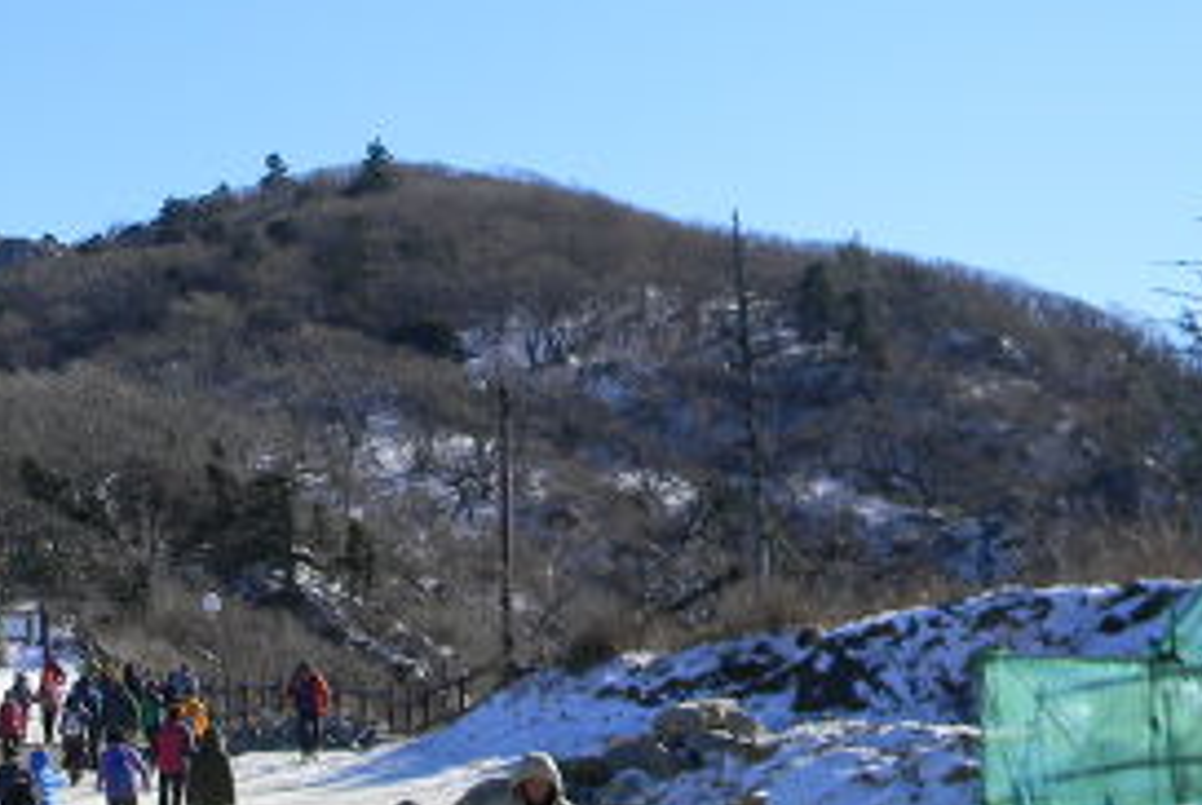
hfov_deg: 21.9
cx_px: -97
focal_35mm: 88
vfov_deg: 15.6
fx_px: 2941
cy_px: 363
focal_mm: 6.4
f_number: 3.7
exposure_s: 1/752
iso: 80
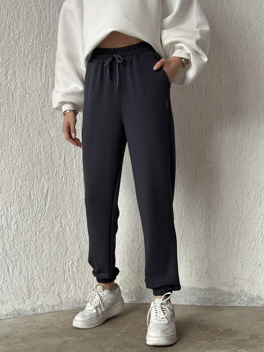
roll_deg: +0.8
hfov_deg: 30.3
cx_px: 132
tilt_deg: +1.4
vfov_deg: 39.7
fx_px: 488
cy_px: 176
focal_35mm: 48
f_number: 1.78
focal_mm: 6.86
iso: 250
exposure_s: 1/60
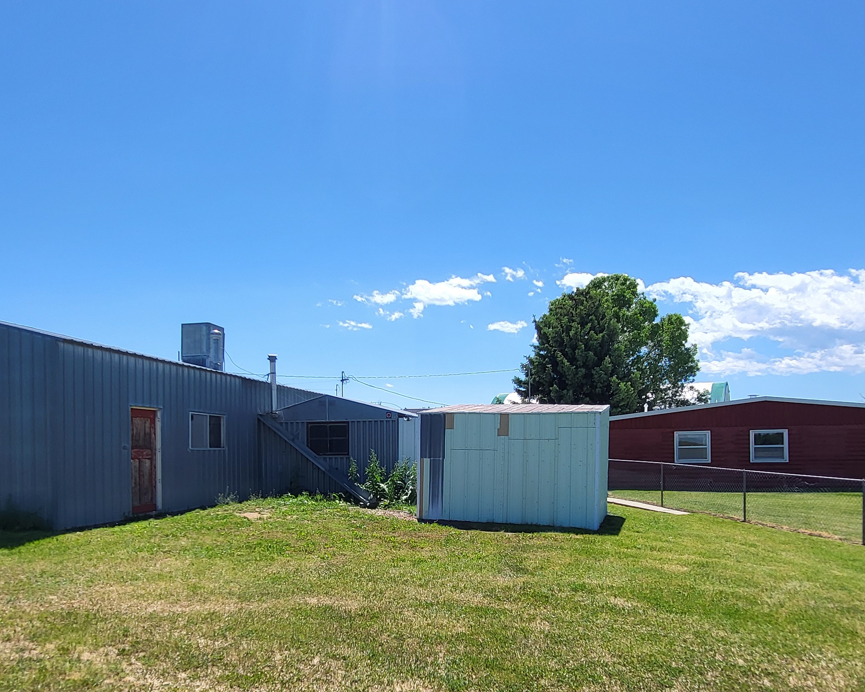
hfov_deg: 67.9
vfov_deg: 56.1
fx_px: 640
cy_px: 437
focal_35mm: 25
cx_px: 389
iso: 32
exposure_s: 1/1126
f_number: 2.2
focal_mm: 1.74
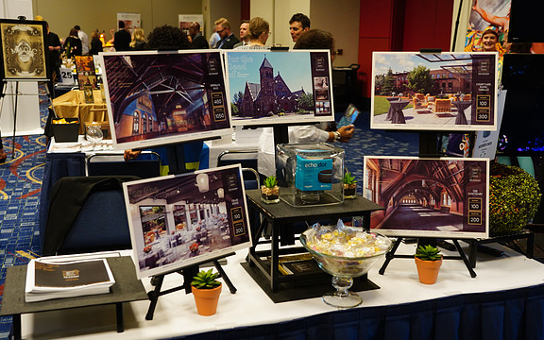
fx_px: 578
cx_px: 271
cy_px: 166
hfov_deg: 50.4
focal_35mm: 39
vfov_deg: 32.8
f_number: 4.5
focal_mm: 38
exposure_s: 1/100
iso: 2500
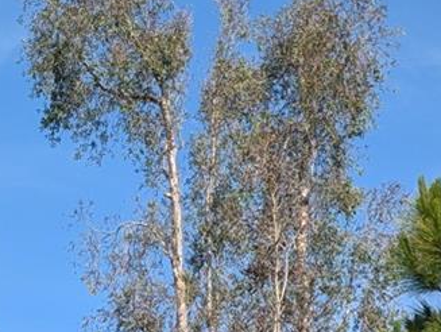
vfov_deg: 11.6
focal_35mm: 117
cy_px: 630
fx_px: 1492
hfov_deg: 16.7
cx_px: 73
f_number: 1.68
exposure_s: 1/1134
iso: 21
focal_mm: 6.9
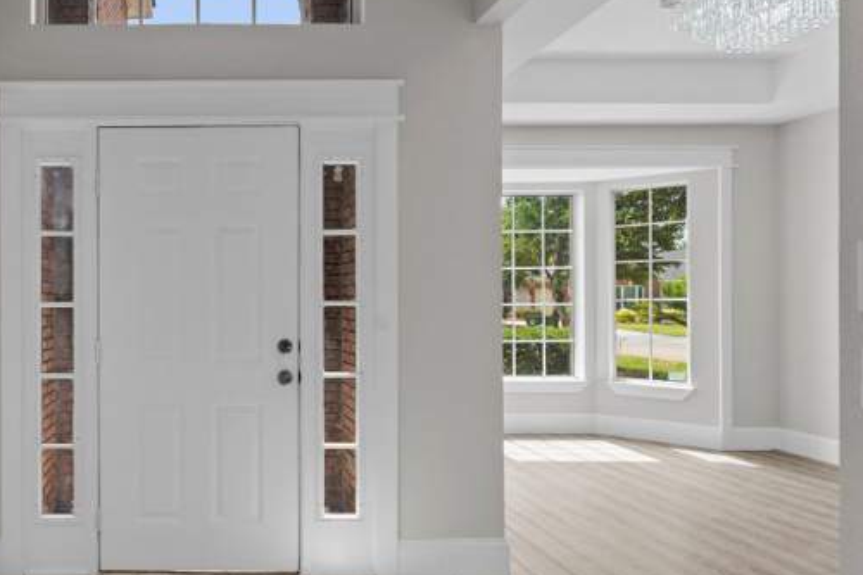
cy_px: 297
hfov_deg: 67.0
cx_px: 200
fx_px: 590
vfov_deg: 51.9
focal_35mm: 25
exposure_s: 1/30
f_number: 8
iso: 160
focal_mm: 15.4
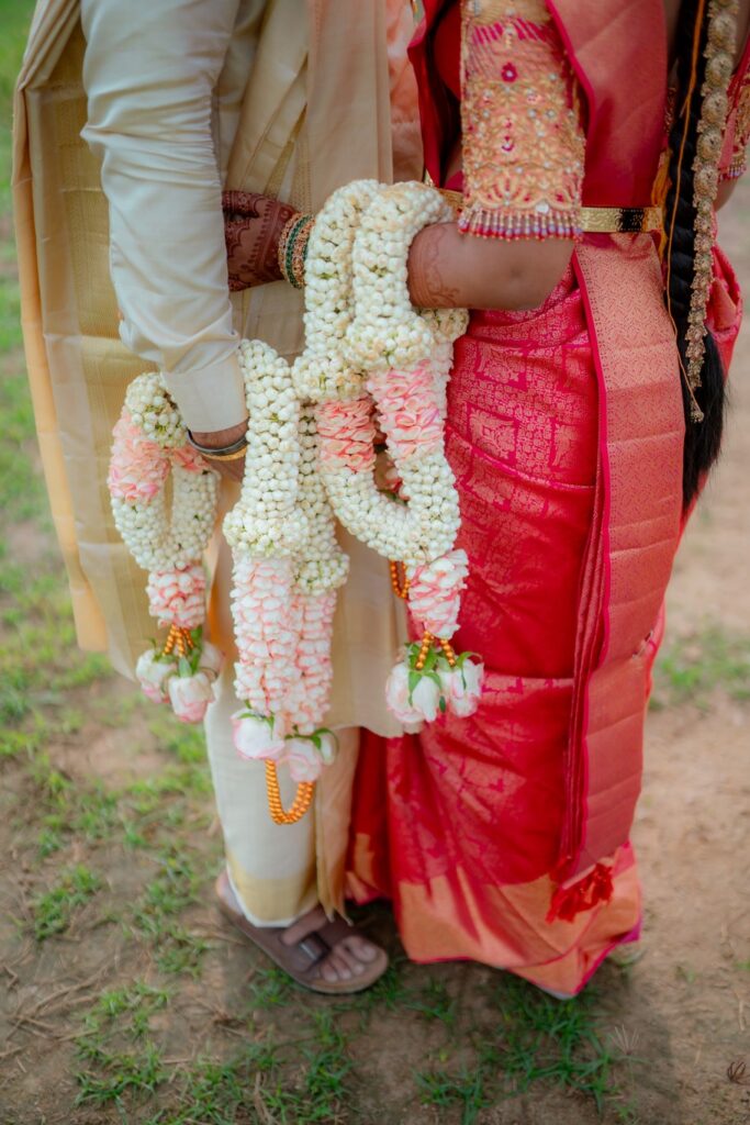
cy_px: 562
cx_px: 375
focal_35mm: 35
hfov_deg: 37.9
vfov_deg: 54.4
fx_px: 1093
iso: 100
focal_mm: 35
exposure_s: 1/3200
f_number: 1.4
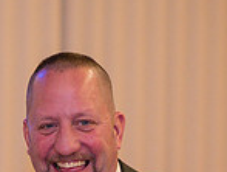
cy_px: 285
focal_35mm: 352
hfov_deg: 5.6
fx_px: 2314
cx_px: -55
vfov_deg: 4.2
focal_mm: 85
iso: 640
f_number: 2.2
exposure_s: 1/125
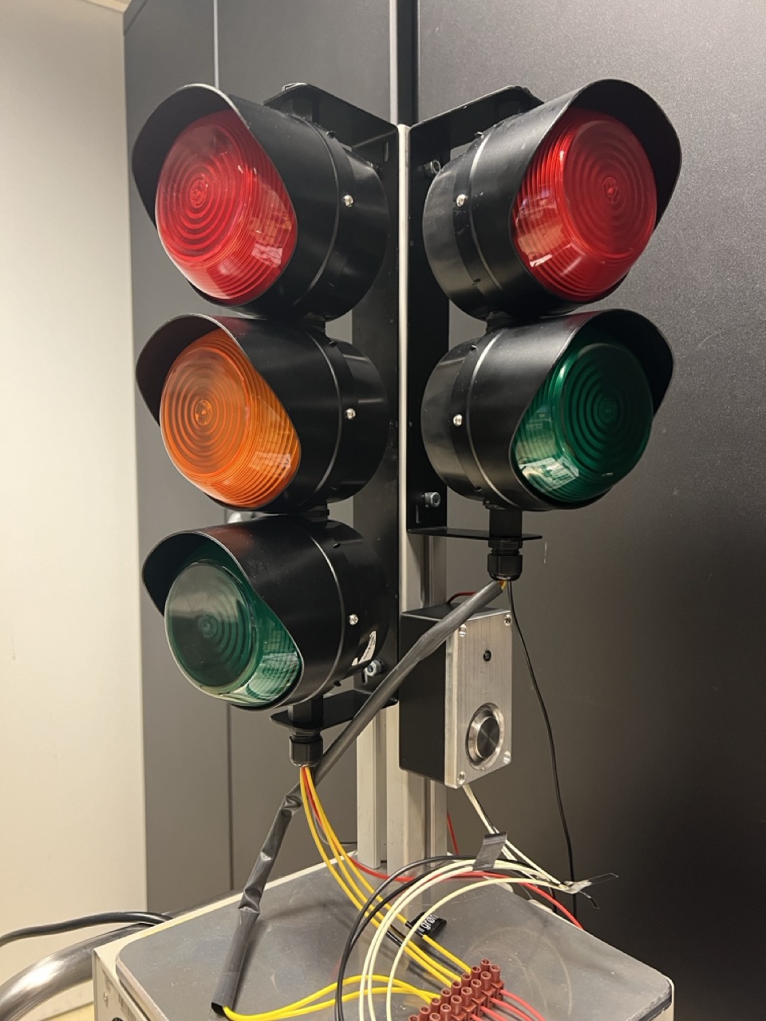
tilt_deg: -2.3
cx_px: 383
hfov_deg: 53.1
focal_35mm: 26
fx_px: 767
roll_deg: +0.9
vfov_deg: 67.3
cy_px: 510
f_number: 1.5
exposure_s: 1/50
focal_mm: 5.7
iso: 400
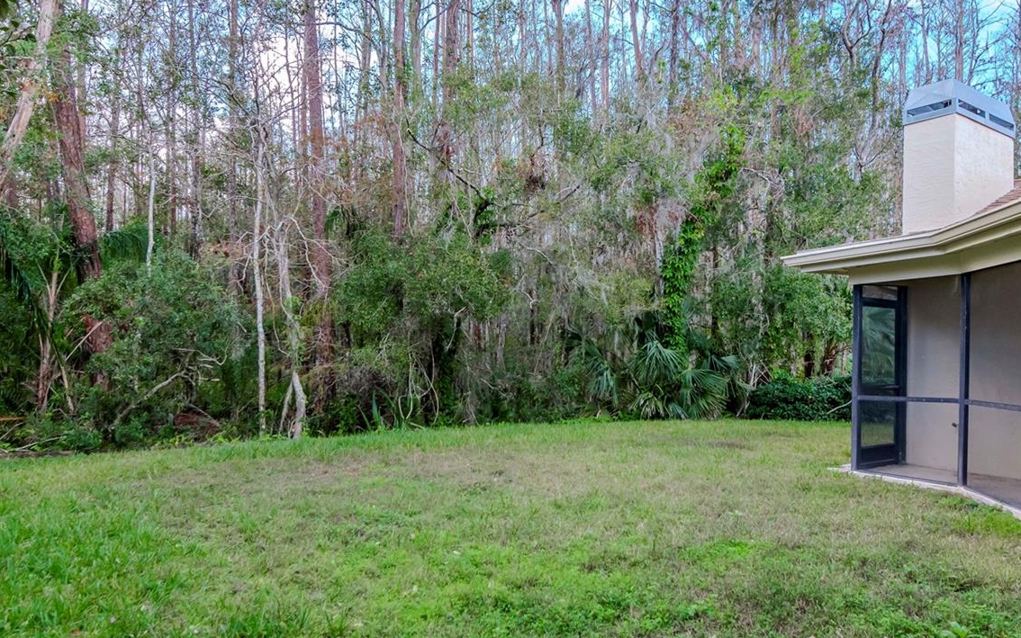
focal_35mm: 24
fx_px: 660
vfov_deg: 51.6
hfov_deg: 75.4
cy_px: 338
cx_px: 528
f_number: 7.1
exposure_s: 1/200
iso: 640
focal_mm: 11
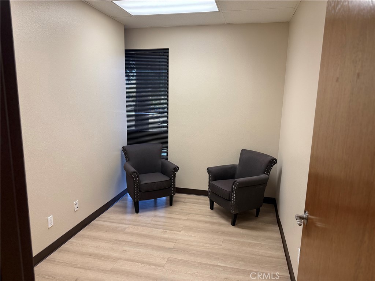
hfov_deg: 71.6
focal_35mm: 24
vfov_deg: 56.8
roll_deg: -1.0
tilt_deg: -10.3
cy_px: 140
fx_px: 260
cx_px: 188
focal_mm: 6.76
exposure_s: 1/120
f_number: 1.78
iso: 200
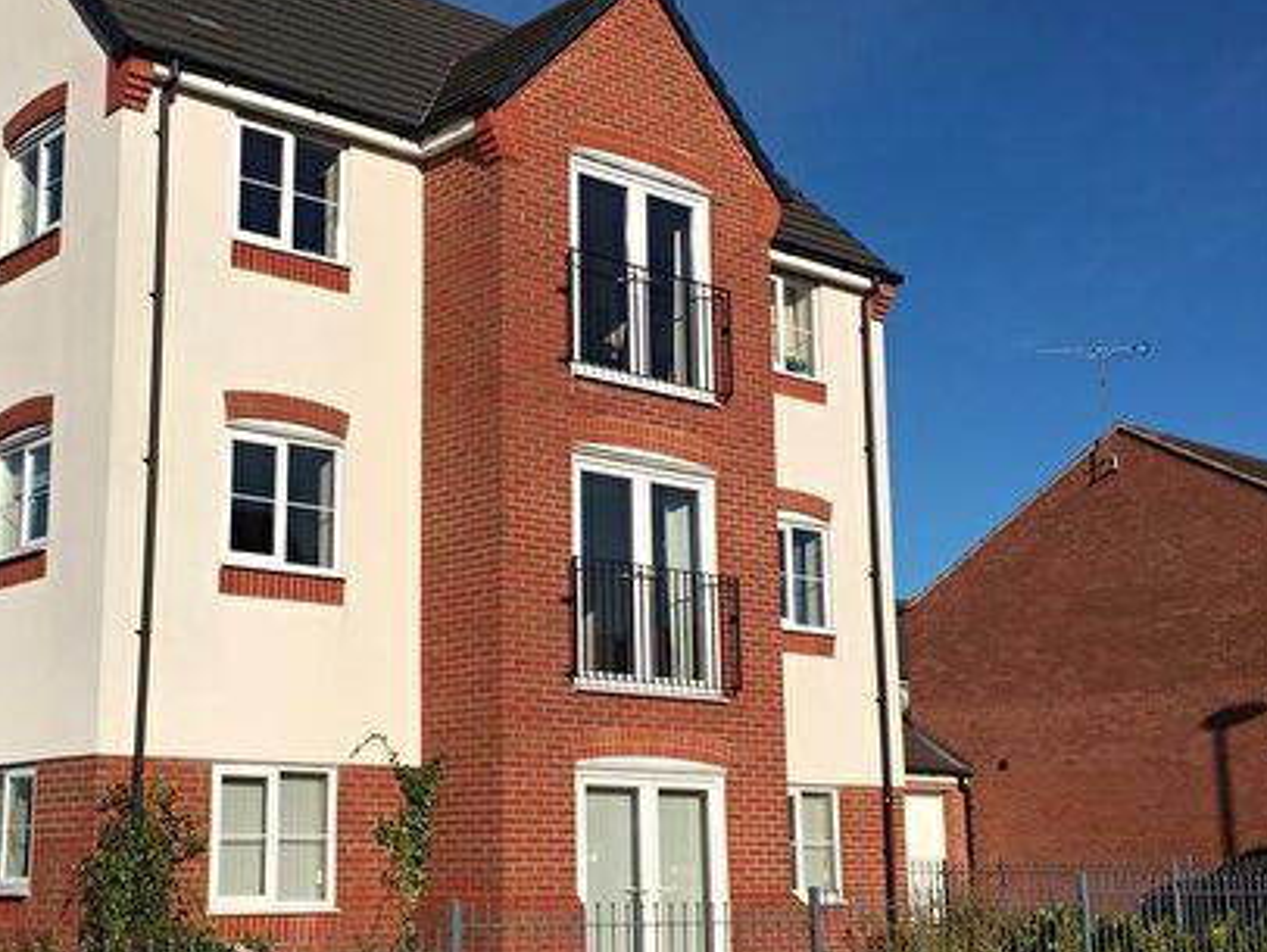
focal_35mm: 50
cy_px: 482
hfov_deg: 37.9
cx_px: 481
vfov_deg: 29.1
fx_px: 1831
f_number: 2.2
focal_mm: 4.15
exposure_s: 1/4274
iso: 25
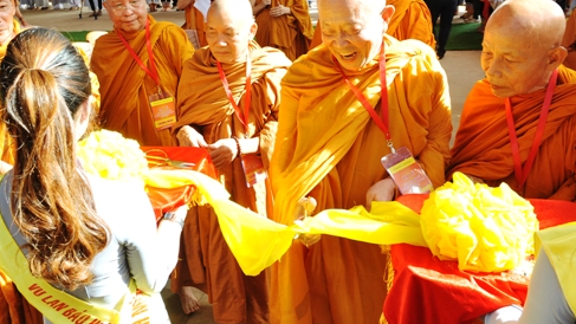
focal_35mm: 33
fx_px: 504
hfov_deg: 59.1
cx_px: 234
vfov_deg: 35.5
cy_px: 124
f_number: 9
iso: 800
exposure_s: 1/160
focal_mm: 24
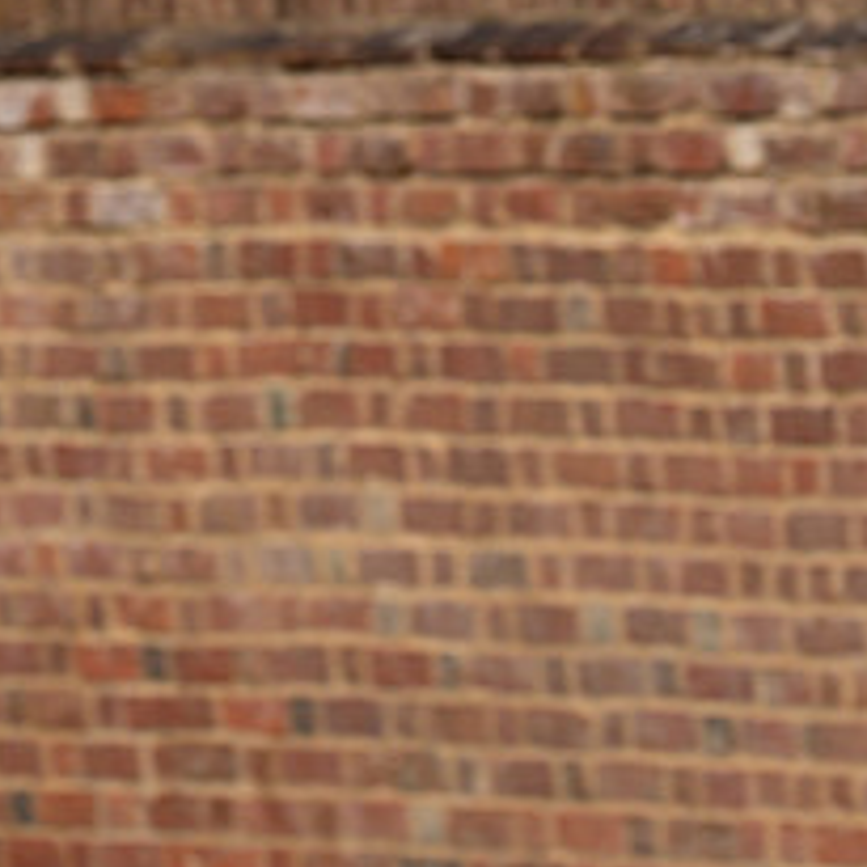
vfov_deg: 2.4
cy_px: 434
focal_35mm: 743
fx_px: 21054
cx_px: -308
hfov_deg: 2.4
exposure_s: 1/800
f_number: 4
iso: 125
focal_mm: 133
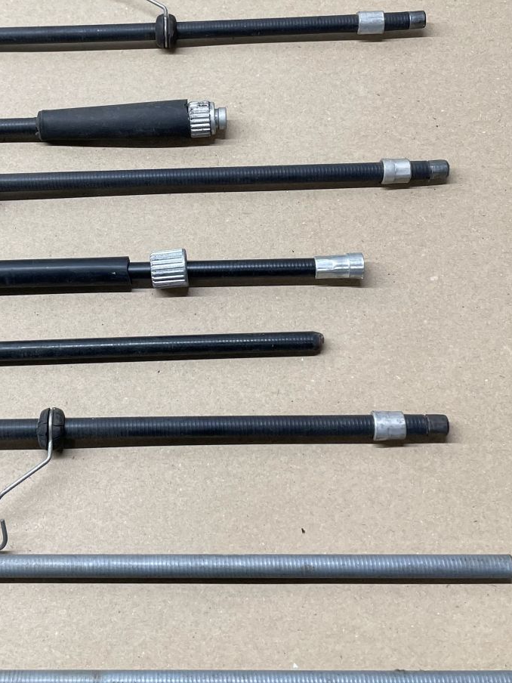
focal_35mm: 46
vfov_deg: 40.6
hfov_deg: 31.1
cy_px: 217
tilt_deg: -65.4
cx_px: 150
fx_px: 907
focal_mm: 4.2
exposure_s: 1/100
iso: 100
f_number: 1.6
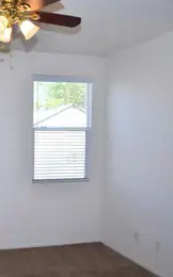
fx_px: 355
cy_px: 137
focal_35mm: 47
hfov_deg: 25.2
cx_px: -21
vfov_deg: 42.7
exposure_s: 1/125
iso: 200
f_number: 5.6
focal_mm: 20
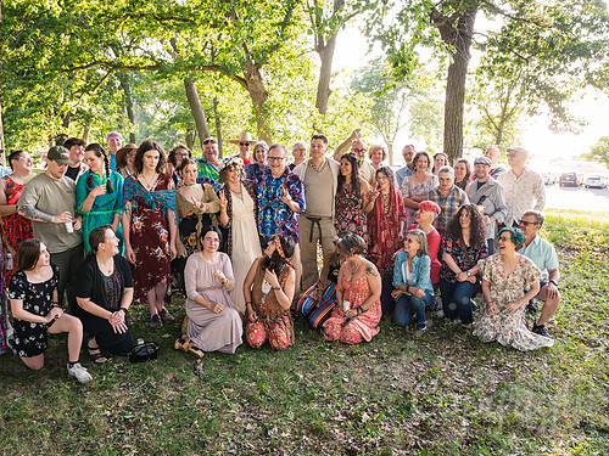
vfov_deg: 48.2
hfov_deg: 61.5
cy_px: 233
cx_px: 274
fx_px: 510
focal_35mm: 29
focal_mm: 26
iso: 800
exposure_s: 1/250
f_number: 5.6
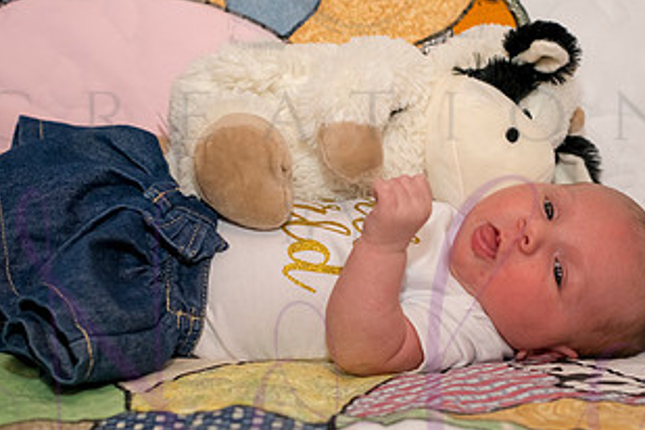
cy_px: 218
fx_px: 1684
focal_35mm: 94
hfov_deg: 21.7
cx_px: 367
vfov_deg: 14.6
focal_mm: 50
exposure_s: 1/160
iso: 800
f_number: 4
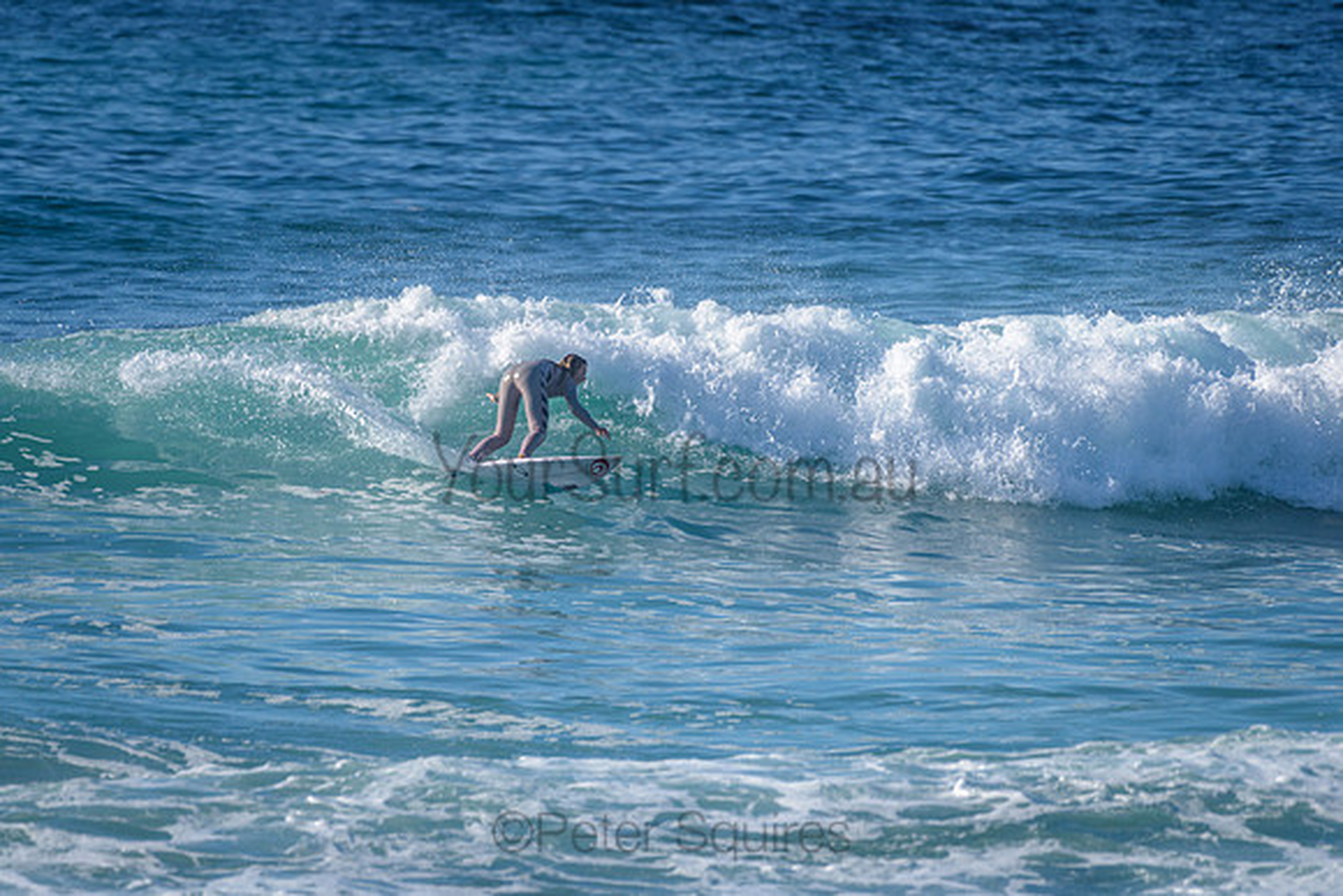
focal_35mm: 613
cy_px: 380
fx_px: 22866
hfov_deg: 3.4
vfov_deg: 2.2
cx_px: 520
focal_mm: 500
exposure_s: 1/2000
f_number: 5.6
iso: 180
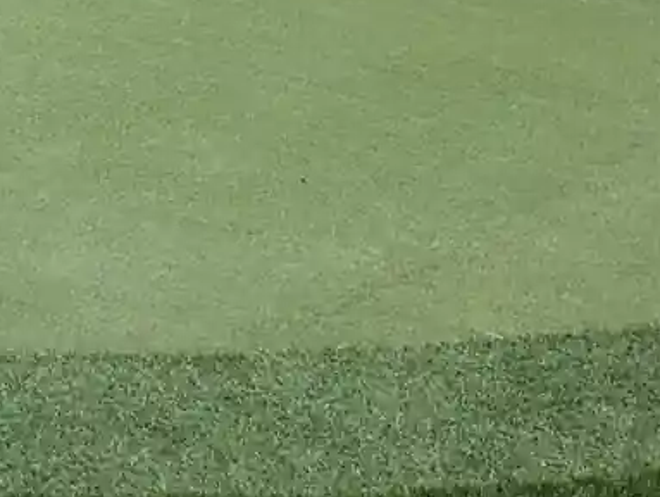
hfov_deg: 15.7
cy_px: -93
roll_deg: -2.6
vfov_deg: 12.0
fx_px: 2309
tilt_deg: -14.3
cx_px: -97
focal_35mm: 121
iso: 25
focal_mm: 3.99
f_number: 1.8
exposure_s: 1/40
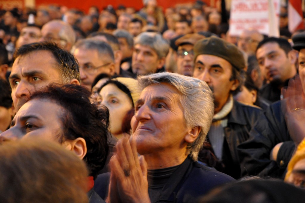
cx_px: 152
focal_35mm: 128
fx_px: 1079
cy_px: 102
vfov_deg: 10.7
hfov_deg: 16.1
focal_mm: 85
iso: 2000
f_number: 5.6
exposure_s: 1/8
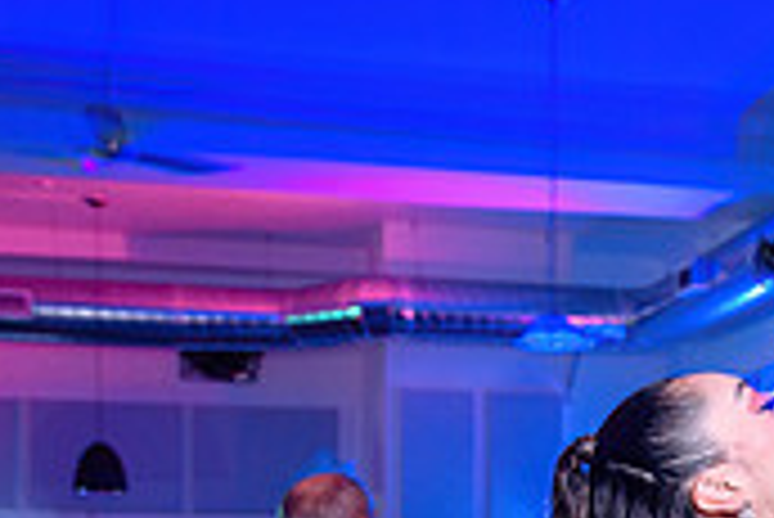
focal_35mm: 81
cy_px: 646
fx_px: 1743
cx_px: 562
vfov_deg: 16.1
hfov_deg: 24.8
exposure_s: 1/50
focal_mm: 24
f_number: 3.5
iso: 800
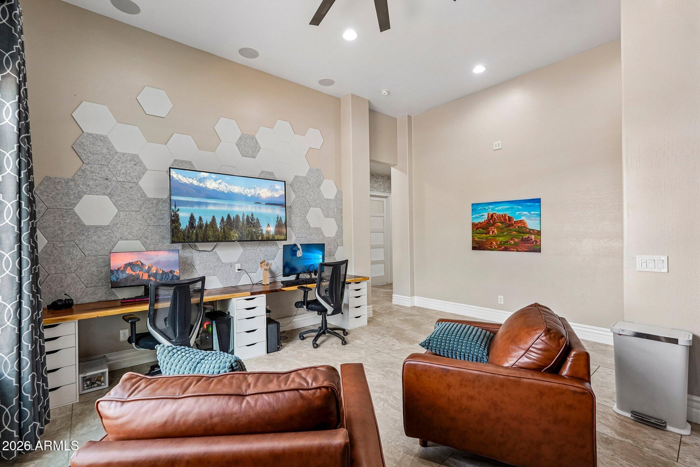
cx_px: 350
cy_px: 234
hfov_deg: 96.7
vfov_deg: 73.7
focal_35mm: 16
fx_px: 311
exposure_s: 1/15
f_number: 8
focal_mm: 16
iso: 400
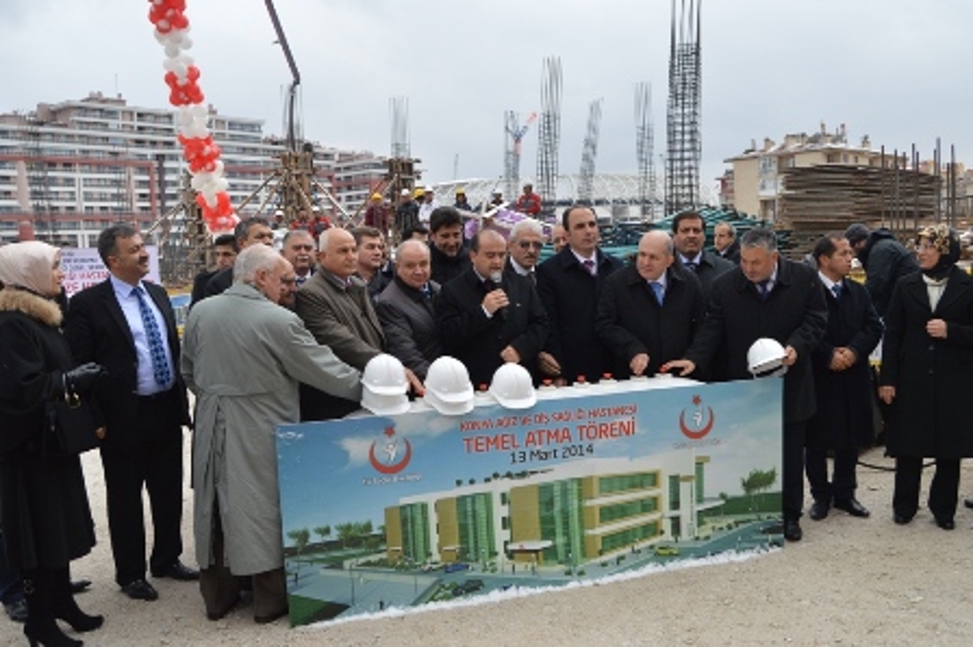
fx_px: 891
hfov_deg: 57.3
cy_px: 324
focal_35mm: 33
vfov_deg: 39.9
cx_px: 486
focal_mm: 22
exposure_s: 1/160
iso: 100
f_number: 7.1
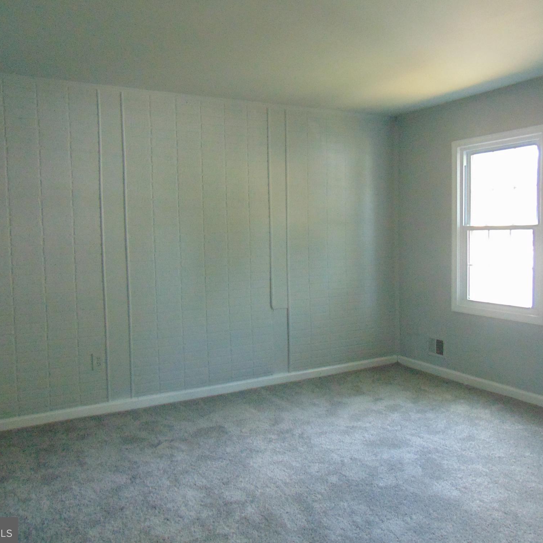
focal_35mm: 30
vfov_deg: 54.0
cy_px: 270
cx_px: 297
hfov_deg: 54.0
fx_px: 532
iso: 400
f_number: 3
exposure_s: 1/30
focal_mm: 4.5
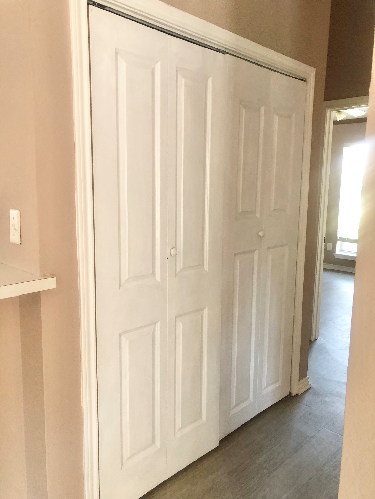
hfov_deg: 49.7
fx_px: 404
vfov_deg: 63.4
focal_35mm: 28
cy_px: 250
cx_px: 188
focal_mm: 3.99
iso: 40
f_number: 1.8
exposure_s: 1/15
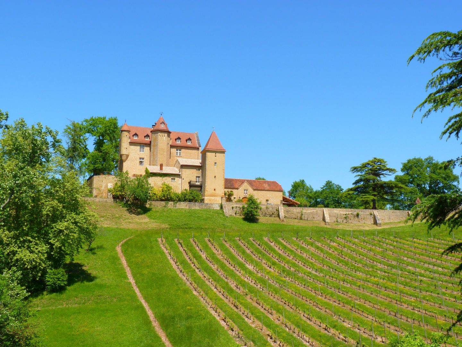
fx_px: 587
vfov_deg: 32.9
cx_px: 231
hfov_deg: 42.9
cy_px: 174
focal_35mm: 44
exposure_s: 1/250
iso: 80
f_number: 5.6
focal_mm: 7.8
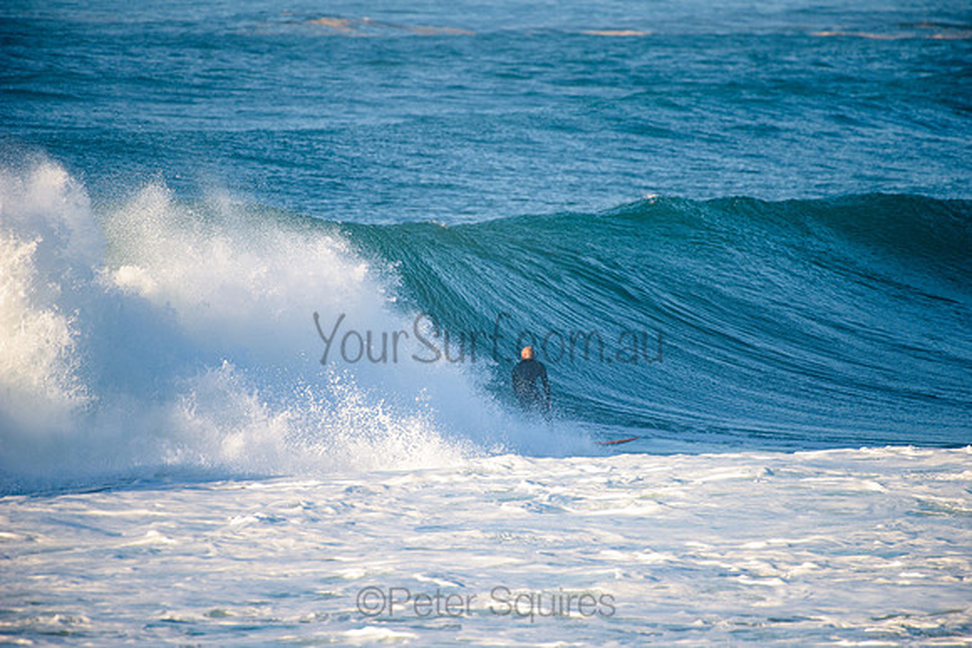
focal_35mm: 500
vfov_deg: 2.8
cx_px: 486
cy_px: 324
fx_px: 13505
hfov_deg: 4.1
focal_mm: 500
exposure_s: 1/1600
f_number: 5.6
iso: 200
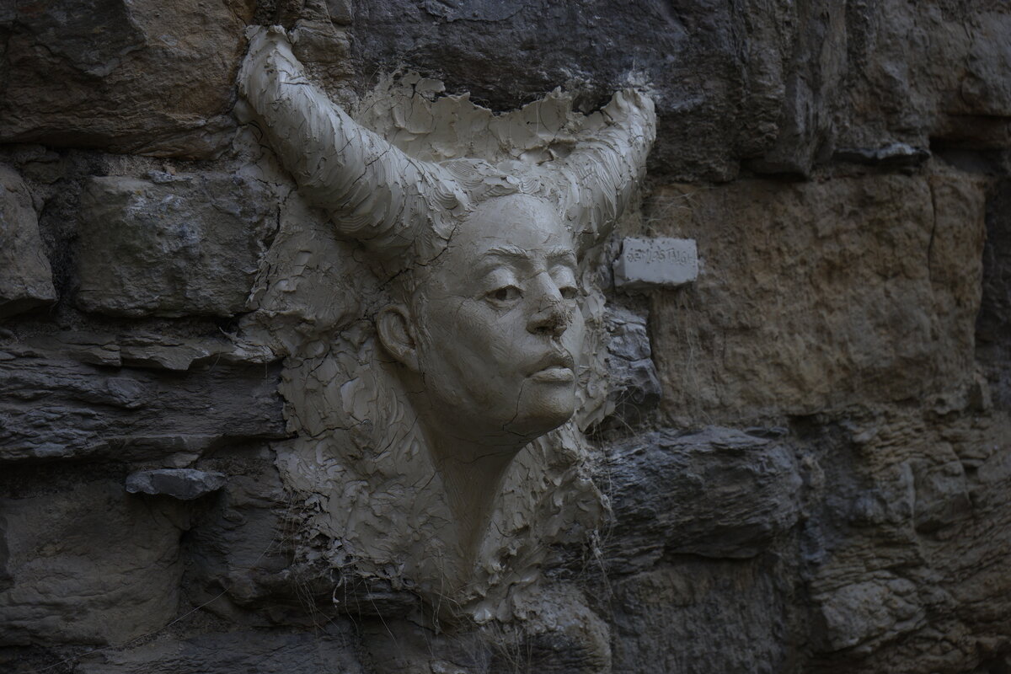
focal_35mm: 70
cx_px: 506
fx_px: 1966
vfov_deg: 19.5
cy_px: 337
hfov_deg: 28.8
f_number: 5.6
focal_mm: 70
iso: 250
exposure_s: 1/125
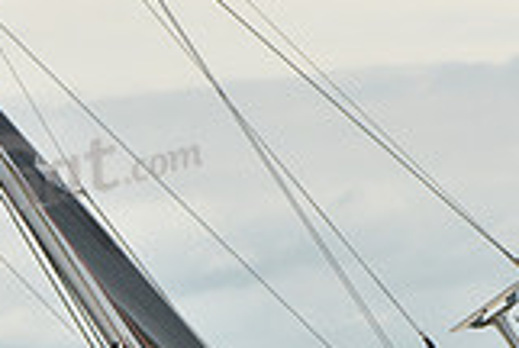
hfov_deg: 3.3
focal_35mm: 630
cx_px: 371
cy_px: 620
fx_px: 9099
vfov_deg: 2.2
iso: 250
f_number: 9
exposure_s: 1/800
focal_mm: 175
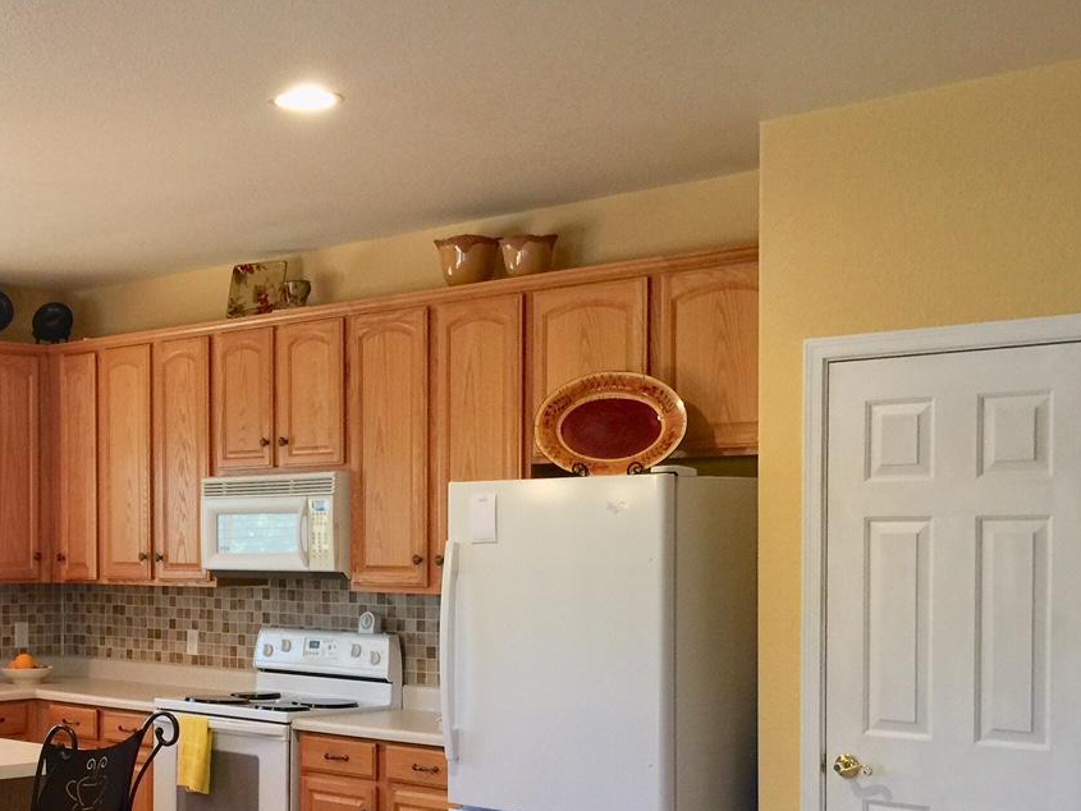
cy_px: 605
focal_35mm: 56
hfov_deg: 32.5
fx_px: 1749
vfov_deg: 25.8
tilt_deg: -1.9
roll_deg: -0.5
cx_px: 95
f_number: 2.2
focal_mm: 4.15
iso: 50
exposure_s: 1/15
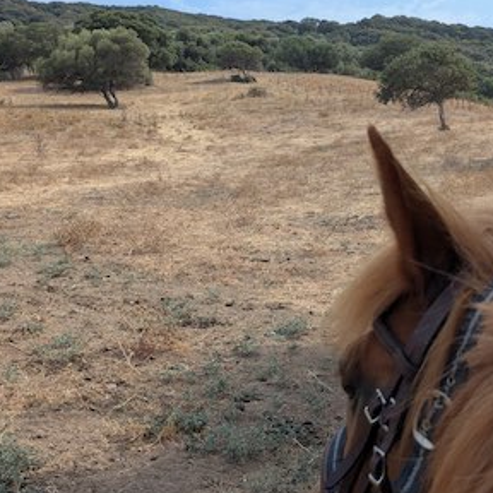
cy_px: 292
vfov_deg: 36.7
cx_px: 284
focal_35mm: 46
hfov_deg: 36.7
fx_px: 741
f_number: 1.89
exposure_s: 1/2222
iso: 37
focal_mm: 5.43
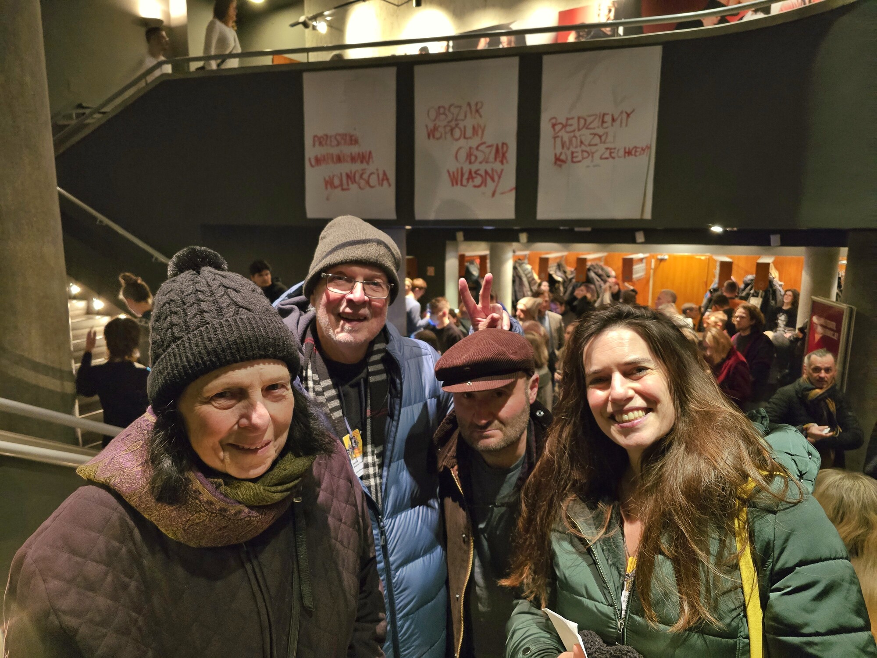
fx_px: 583
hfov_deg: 73.9
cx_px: 438
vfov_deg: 58.9
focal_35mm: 23
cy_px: 329
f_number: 1.7
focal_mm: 6.3
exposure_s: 1/50
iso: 1600
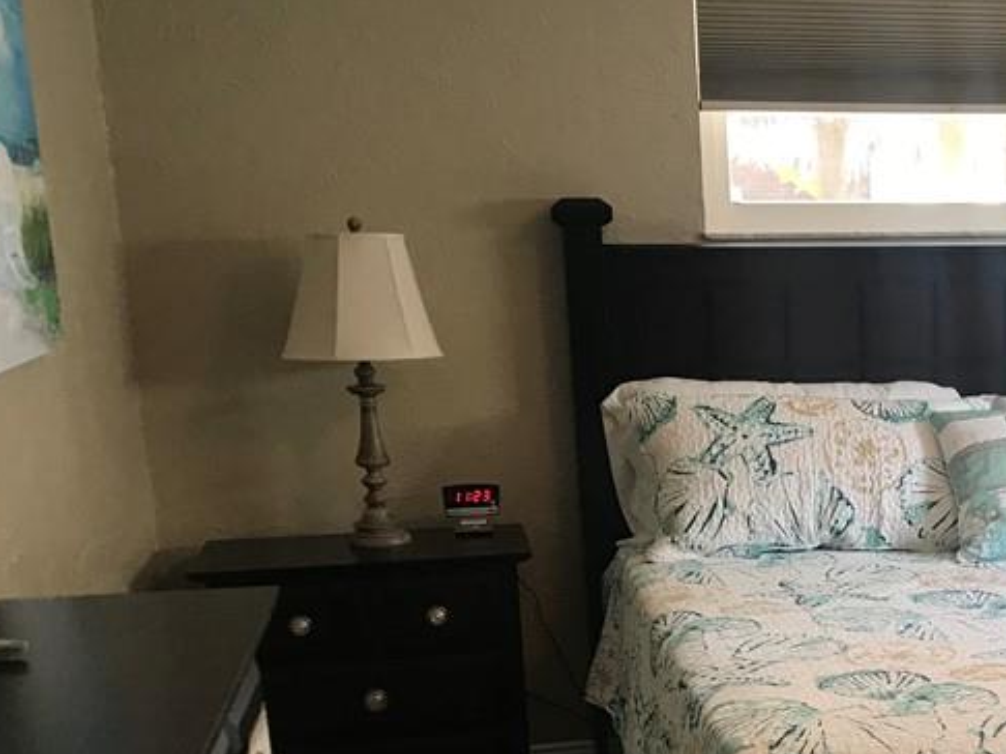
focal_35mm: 59
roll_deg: +0.9
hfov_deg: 30.5
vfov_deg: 24.2
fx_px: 1714
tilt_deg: -14.6
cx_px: 1000
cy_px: 655
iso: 40
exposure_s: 1/24
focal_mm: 3.99
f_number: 1.8
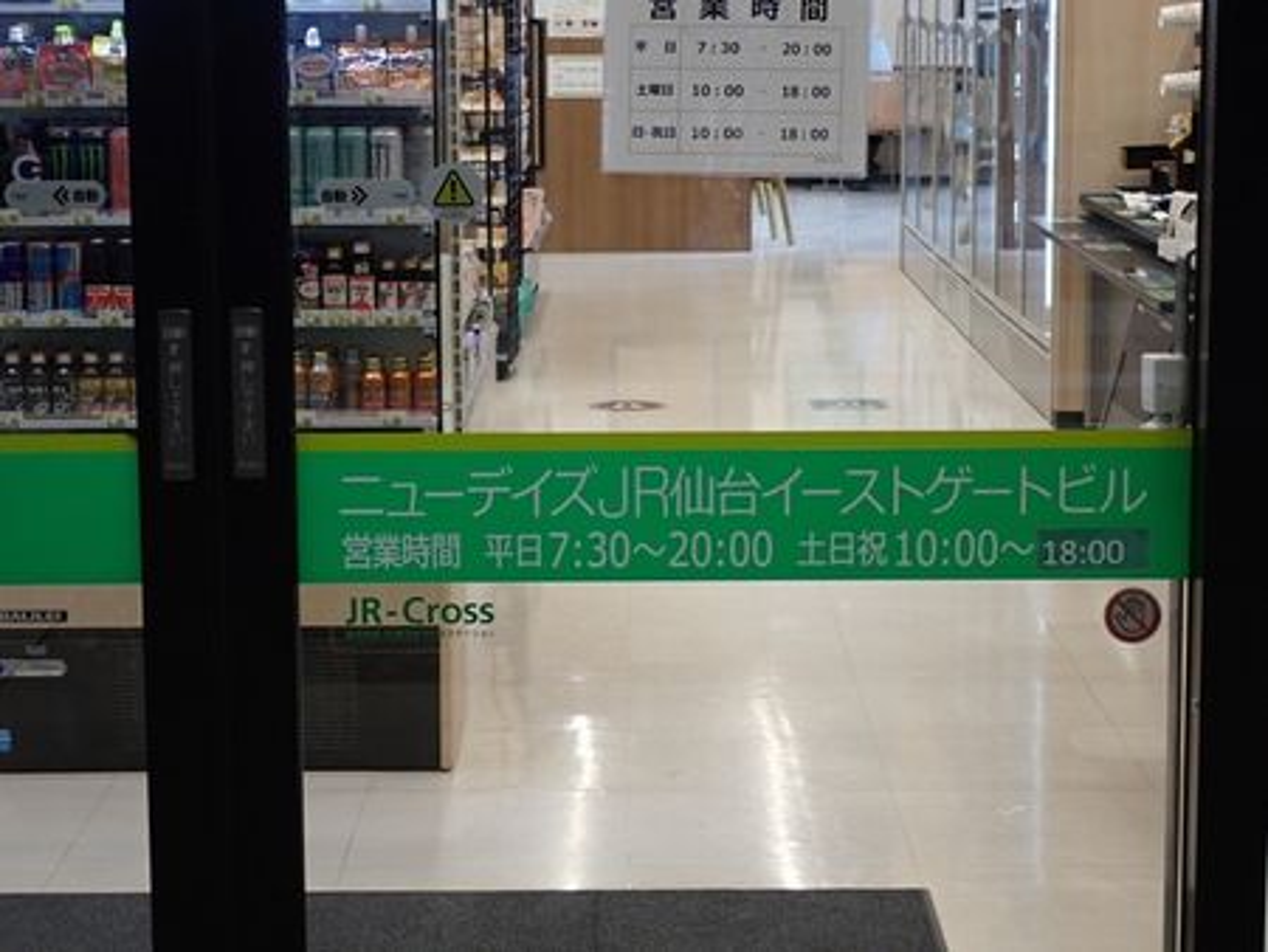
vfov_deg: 18.0
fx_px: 3005
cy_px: 476
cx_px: 634
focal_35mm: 82
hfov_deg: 23.8
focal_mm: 14.62
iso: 250
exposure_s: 1/80
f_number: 4.3
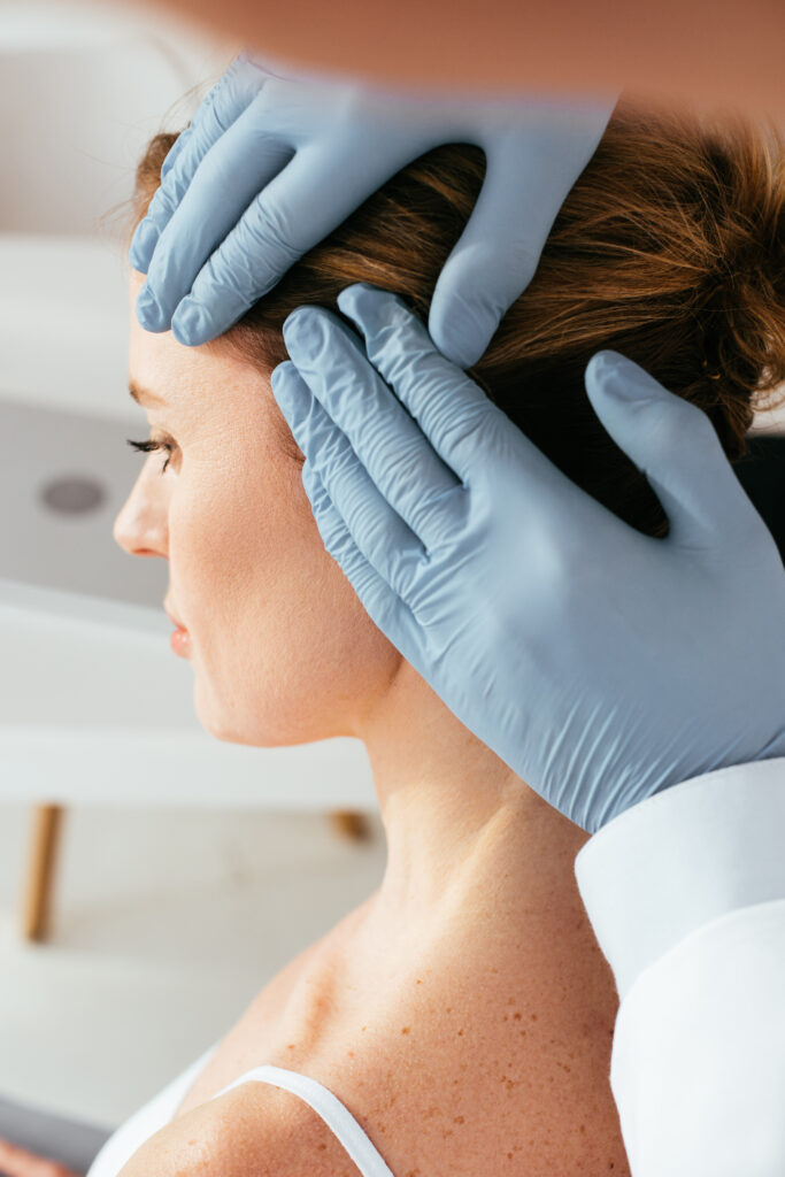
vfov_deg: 39.6
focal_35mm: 50
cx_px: 392
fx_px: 1635
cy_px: 588
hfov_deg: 27.0
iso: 250
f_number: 4.5
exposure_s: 1/200
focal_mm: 50
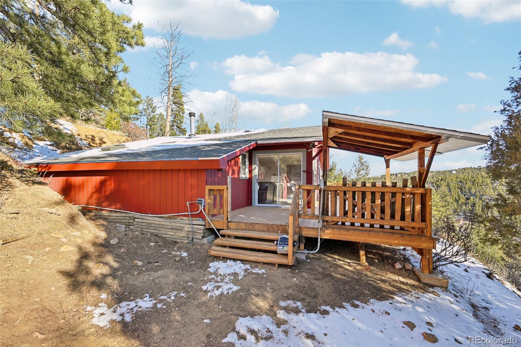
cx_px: 260
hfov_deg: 104.3
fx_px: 203
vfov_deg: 81.2
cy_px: 174
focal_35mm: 14
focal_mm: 14
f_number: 8
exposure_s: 1/30
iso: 64
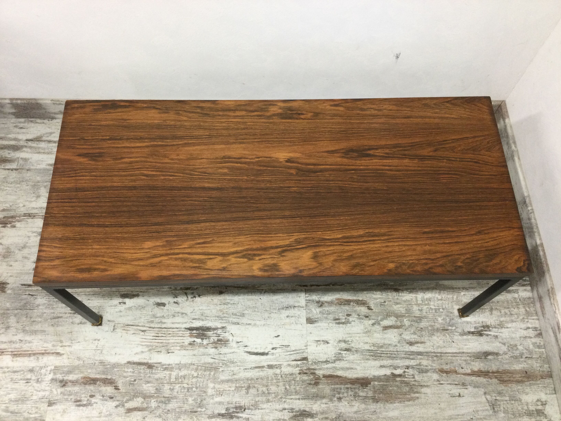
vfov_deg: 45.4
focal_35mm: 31
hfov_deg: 58.4
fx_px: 502
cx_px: 280
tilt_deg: -65.2
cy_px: 210
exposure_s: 1/33
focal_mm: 3.3
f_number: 2.4
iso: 125
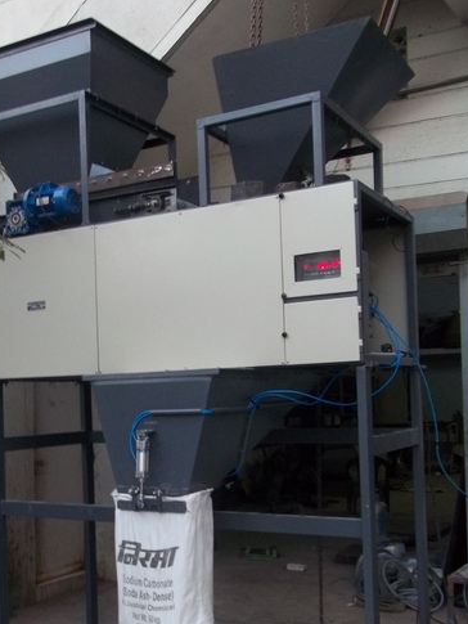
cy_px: 406
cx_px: 166
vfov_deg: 42.5
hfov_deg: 32.7
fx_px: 793
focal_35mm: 44
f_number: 2.9
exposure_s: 1/20
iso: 160
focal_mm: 5.7
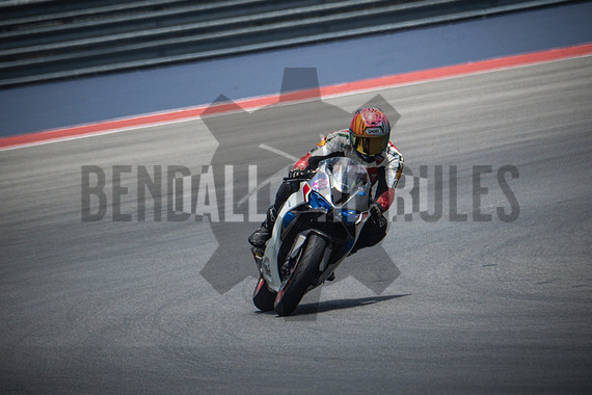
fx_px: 10047
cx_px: 300
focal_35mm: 611
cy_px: 195
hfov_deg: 3.4
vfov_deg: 2.3
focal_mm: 400
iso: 800
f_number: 5.6
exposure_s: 1/2000
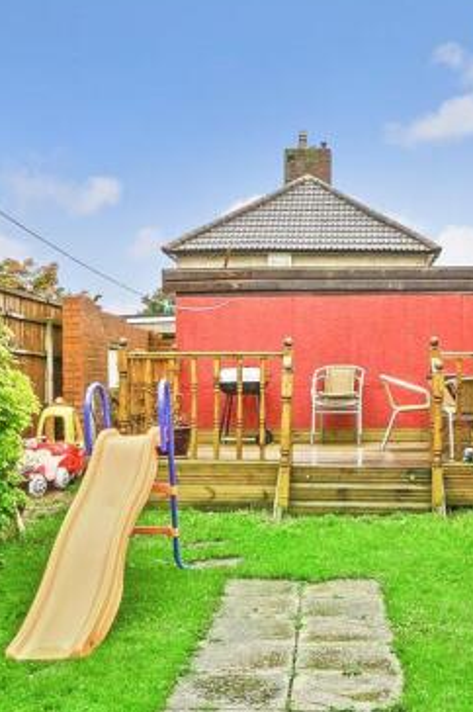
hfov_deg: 25.0
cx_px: 291
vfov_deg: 36.9
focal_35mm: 54
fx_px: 1066
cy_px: 399
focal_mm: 20
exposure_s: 1/50
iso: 400
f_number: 18
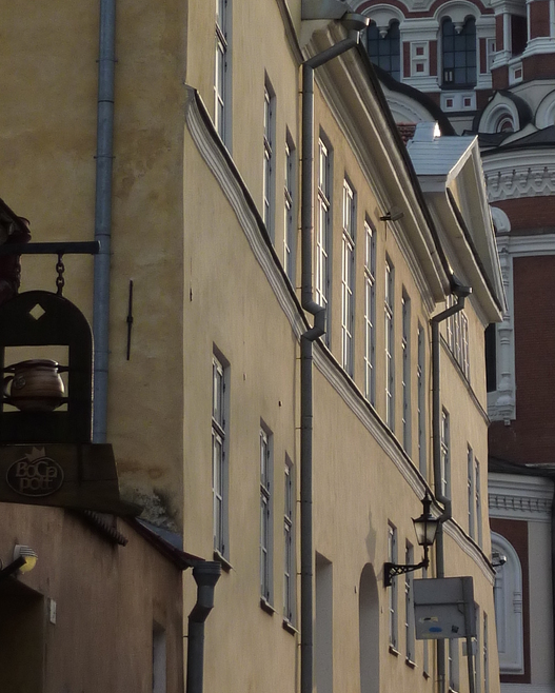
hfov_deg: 11.0
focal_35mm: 140
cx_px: 533
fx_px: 2873
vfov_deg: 13.7
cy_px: 167
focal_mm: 9.7
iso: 125
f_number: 3.9
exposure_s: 1/500
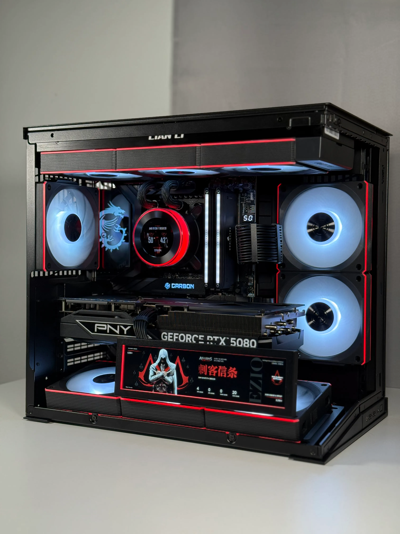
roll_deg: -1.5
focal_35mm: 48
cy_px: 267
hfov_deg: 30.3
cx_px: 200
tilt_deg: -0.6
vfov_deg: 39.7
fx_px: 740
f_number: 1.78
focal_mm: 6.76
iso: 80
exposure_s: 1/74
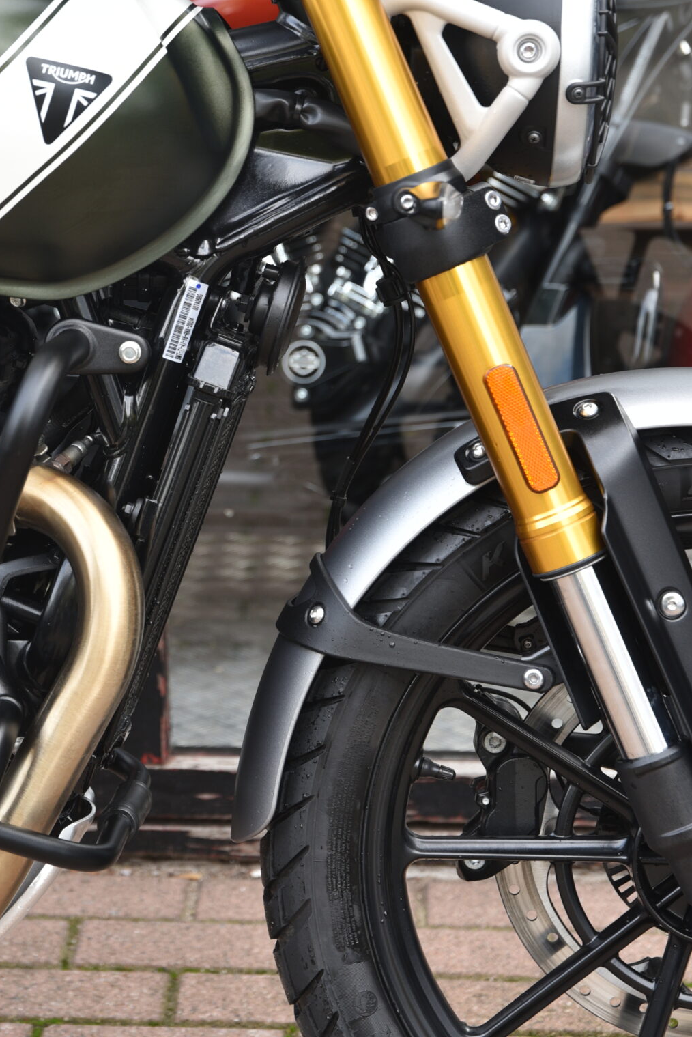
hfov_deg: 11.6
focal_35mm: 118
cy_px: 414
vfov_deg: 17.3
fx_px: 3399
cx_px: 162
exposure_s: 1/60
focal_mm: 70
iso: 200
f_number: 4
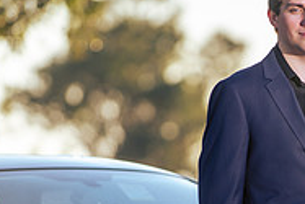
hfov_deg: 3.3
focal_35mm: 621
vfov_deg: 2.2
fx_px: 5265
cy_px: 174
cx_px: 269
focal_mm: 200
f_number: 4
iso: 31
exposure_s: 1/250
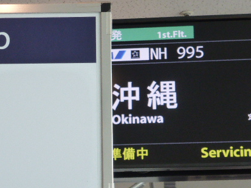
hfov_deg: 14.0
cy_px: 107
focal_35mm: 141
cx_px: 114
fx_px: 1023
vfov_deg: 10.5
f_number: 5.2
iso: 400
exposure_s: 1/30
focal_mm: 15.1
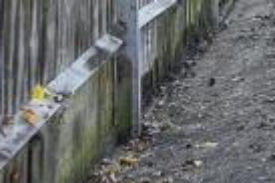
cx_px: 909
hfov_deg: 9.9
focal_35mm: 131
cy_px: -152
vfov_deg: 9.9
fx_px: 997
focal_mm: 17.5
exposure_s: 1/125
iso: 100
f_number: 6.3
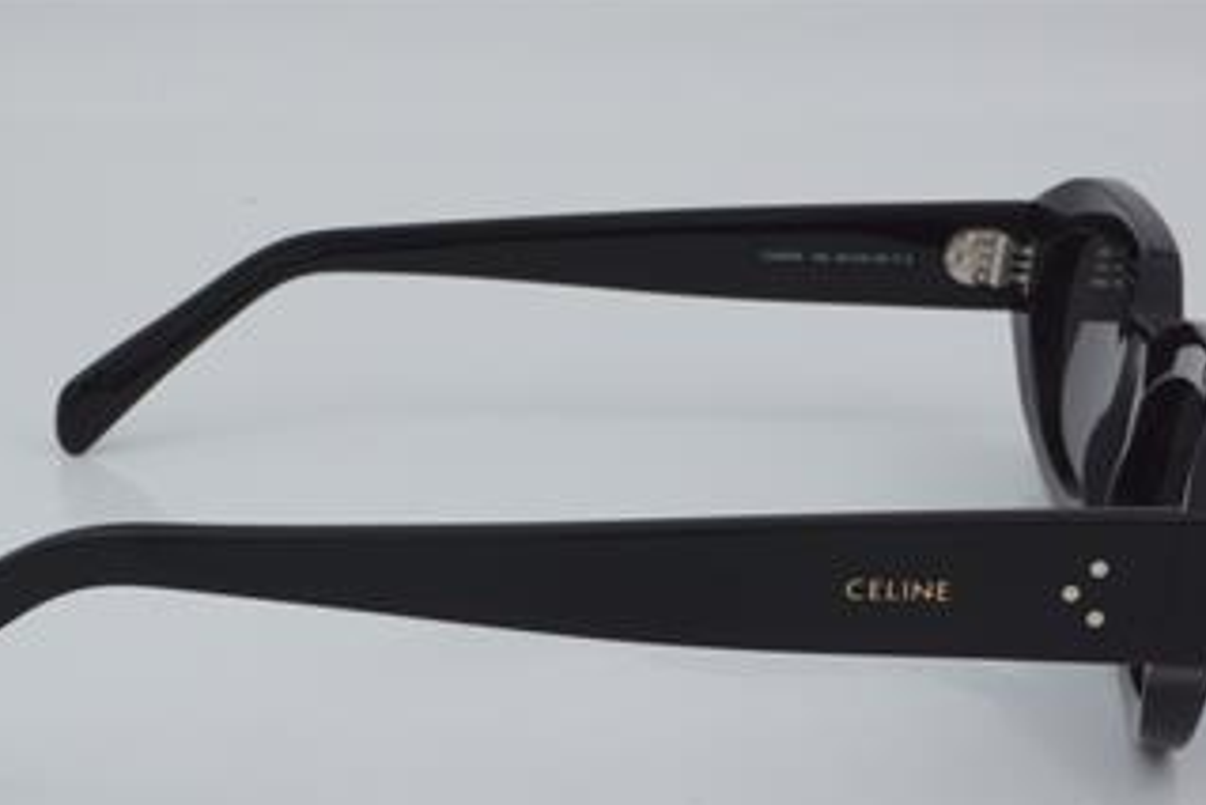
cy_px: 484
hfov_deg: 21.7
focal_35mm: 94
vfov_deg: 14.6
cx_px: 529
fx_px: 3150
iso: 100
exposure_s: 1/4
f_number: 32
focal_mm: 50
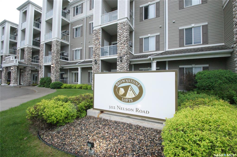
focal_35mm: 15
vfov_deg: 77.3
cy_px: 78
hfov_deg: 100.4
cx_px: 118
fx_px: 99
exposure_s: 1/200
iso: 1600
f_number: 6.3
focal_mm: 10
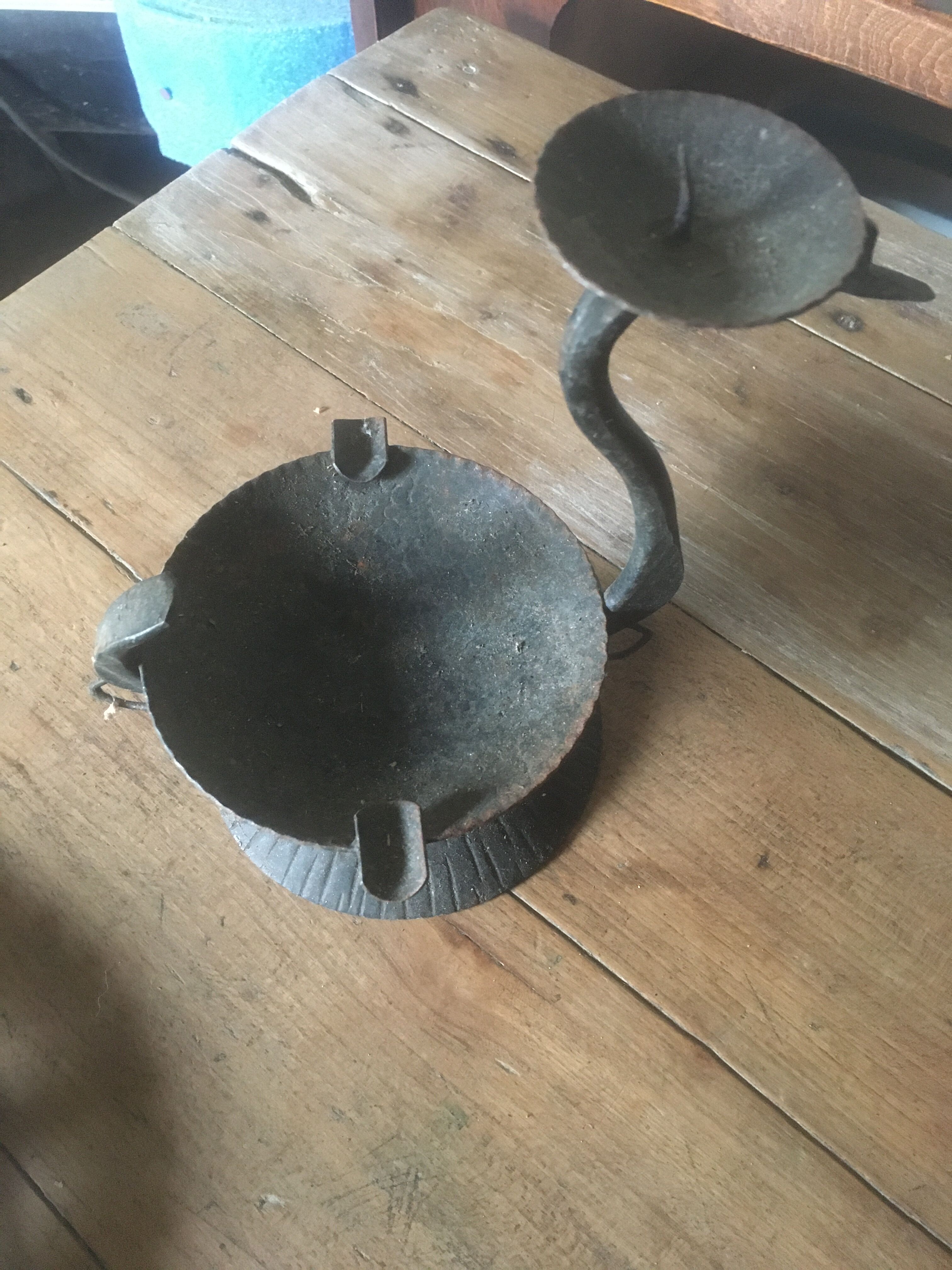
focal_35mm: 29
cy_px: 635
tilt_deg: -59.6
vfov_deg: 61.7
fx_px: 1063
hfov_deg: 48.2
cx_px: 476
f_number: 2.2
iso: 320
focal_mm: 4.15
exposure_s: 1/17
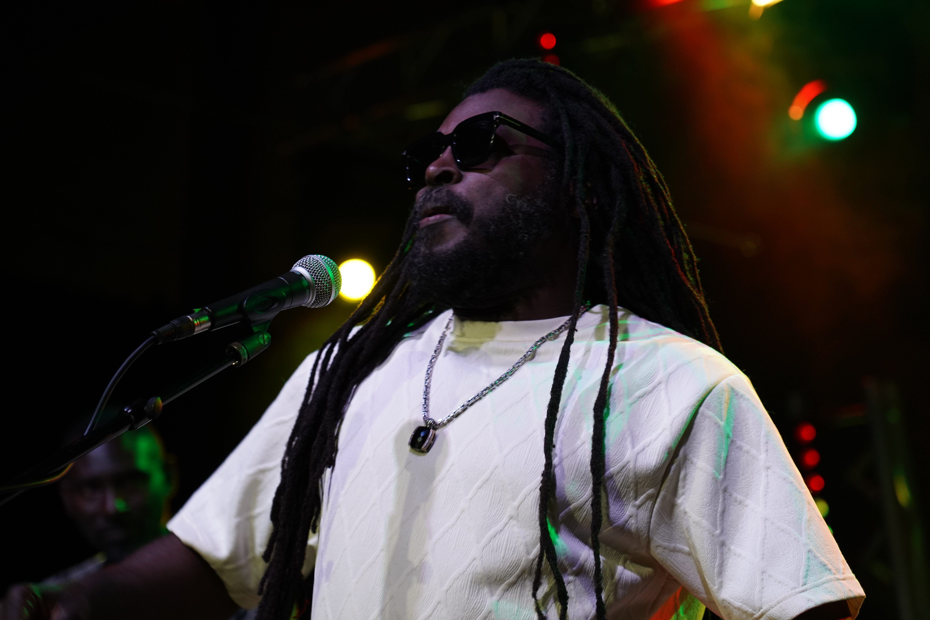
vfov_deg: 13.0
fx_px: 2712
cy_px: 310
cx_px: 465
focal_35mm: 105
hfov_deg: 19.5
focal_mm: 105
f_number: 4
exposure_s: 1/160
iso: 2000
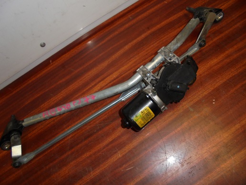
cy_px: 92
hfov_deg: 67.3
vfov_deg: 53.1
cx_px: 123
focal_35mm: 26
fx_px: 185
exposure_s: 1/30
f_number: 3.5
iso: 200
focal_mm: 4.6
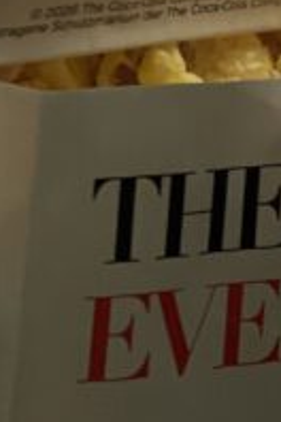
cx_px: 332
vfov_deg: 7.1
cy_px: -403
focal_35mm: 279
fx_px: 3266
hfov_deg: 4.9
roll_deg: +4.4
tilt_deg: -8.6
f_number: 2
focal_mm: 6
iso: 100
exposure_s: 1/100
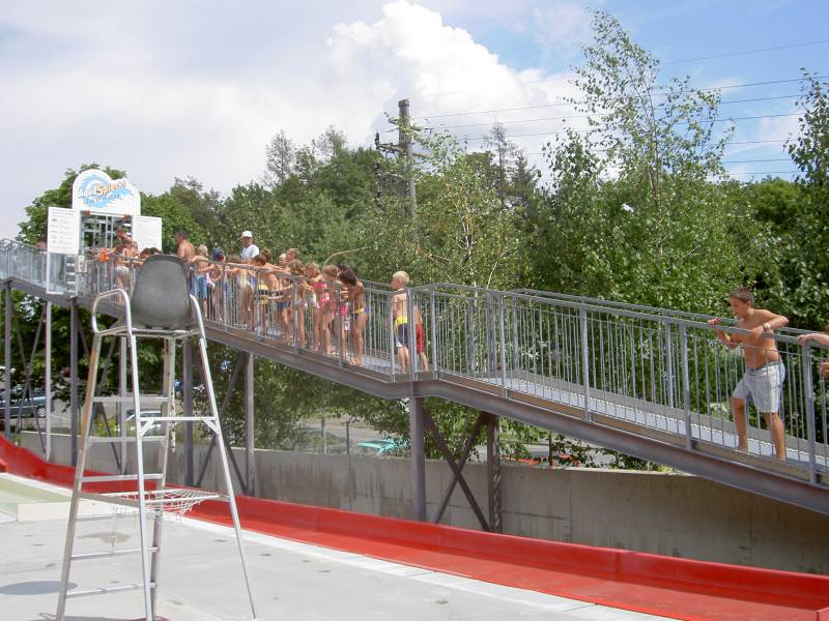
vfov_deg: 36.8
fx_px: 934
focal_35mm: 39
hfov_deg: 47.9
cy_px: 310
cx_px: 414
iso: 100
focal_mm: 8
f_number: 4.7
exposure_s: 1/500
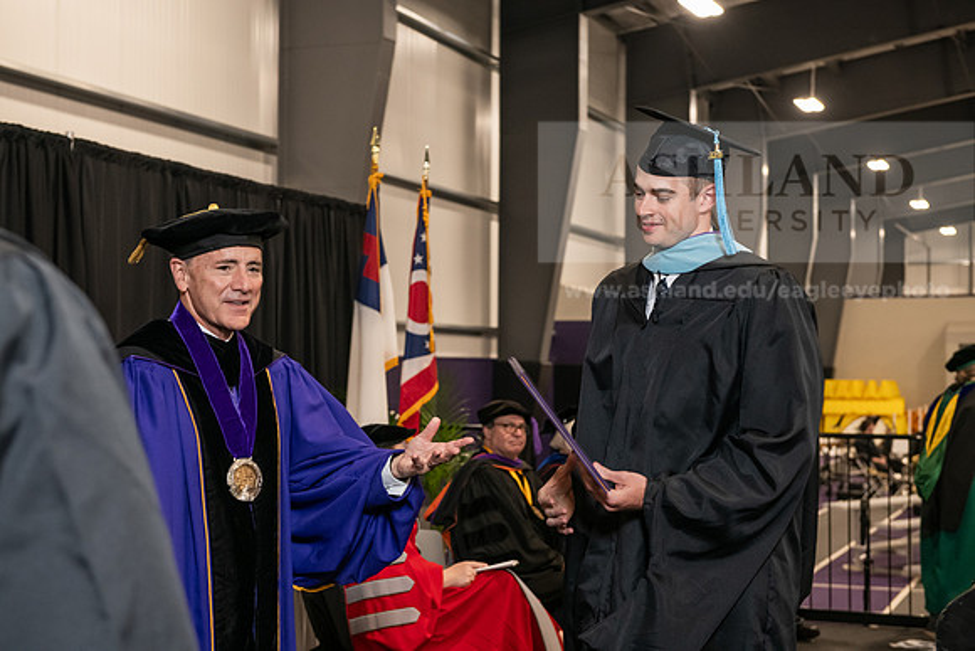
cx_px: 488
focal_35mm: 58
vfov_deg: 23.4
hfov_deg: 34.5
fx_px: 1571
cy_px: 326
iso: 2000
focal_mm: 58
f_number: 5
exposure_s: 1/125
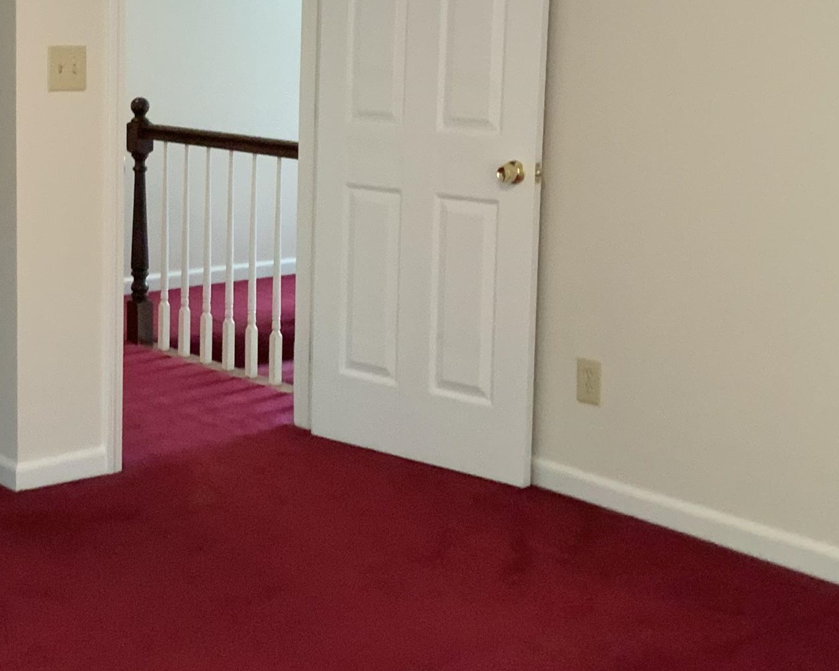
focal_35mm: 68
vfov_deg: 22.3
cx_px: 100
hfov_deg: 27.0
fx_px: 1688
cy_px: 187
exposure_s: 1/60
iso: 200
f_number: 1.8
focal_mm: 3
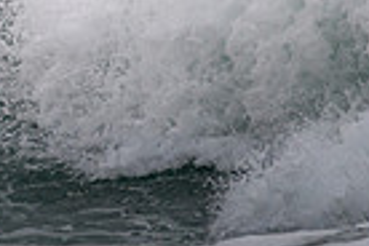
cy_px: -161
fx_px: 26381
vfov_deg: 0.5
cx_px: -101
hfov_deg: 0.8
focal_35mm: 2574
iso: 640
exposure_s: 1/2500
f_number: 5.6
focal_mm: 500
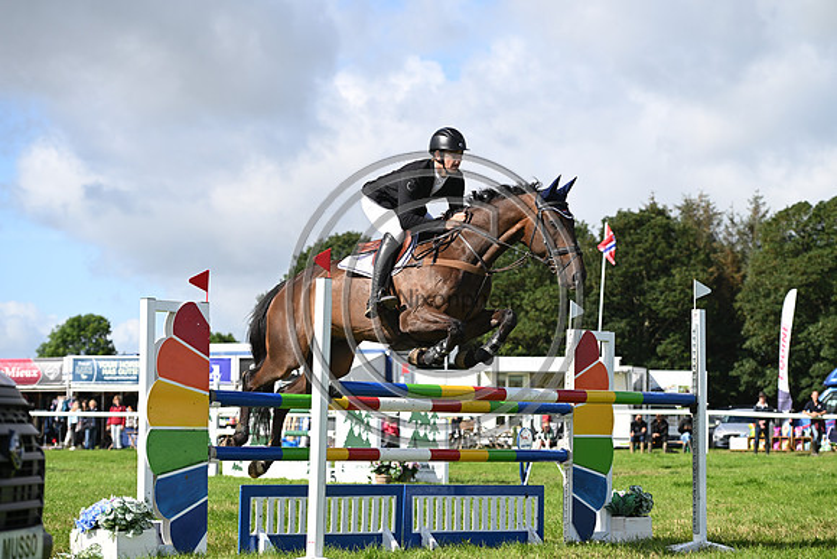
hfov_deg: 22.1
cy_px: 280
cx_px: 418
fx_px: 2139
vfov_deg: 14.9
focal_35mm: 92
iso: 180
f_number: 4
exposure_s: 1/1250
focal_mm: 92
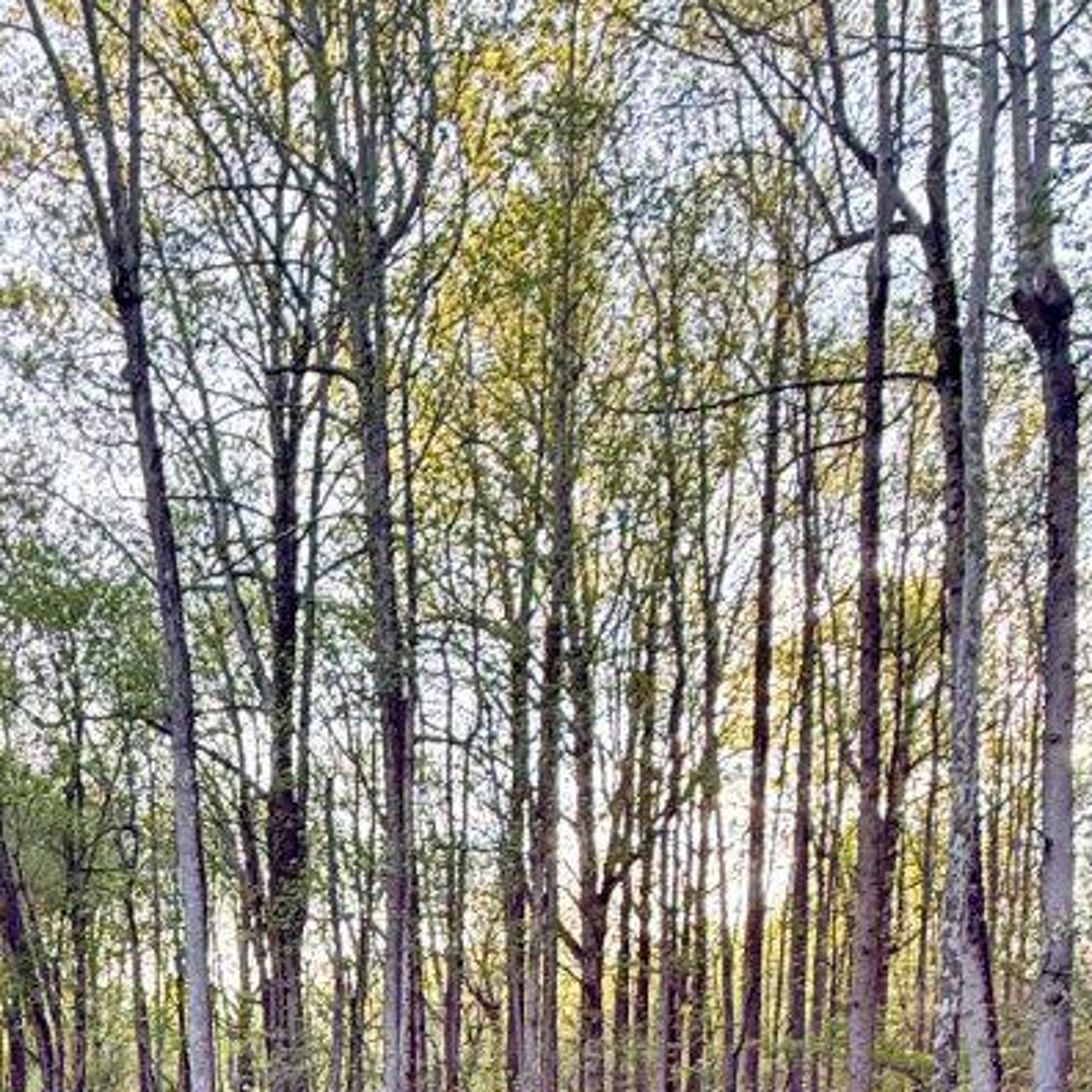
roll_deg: -0.7
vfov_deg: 29.2
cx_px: -130
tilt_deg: -2.2
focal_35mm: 48
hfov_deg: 31.2
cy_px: 1387
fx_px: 1713
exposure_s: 1/101
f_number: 2.2
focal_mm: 2.22
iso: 80
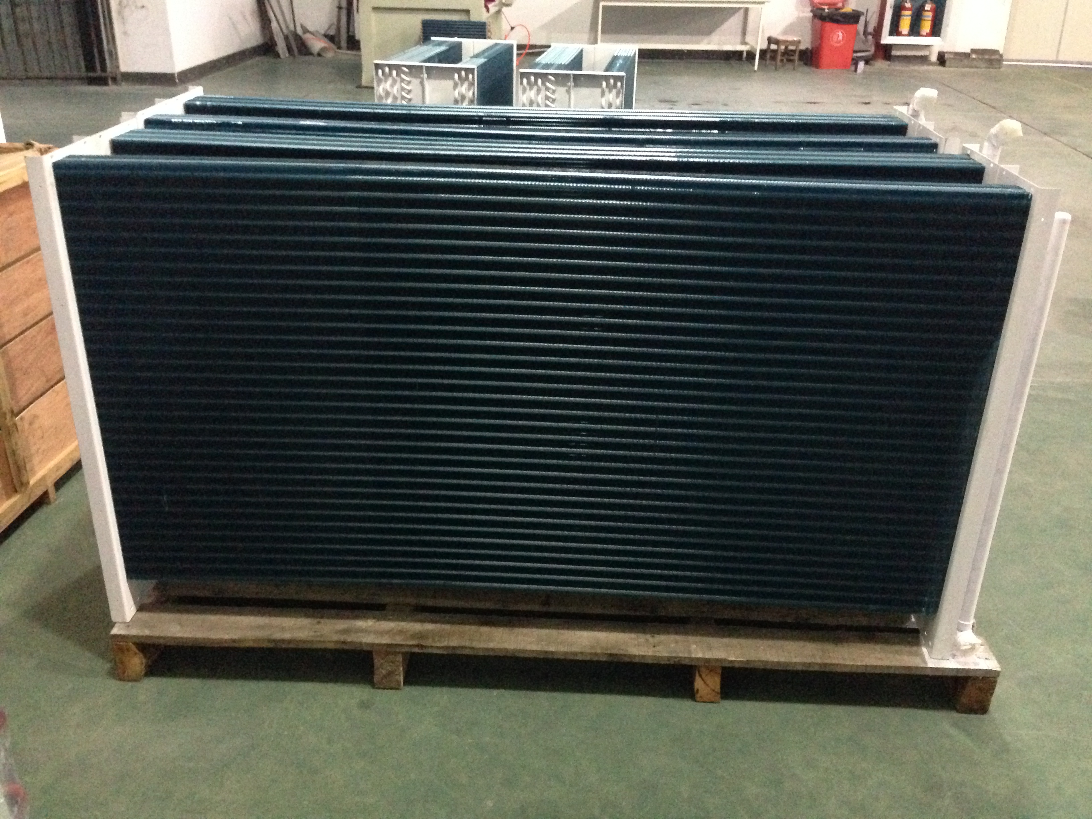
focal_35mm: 33
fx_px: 1041
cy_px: 410
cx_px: 546
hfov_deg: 55.4
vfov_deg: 42.9
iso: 800
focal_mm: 4.12
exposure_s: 1/15
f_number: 2.4
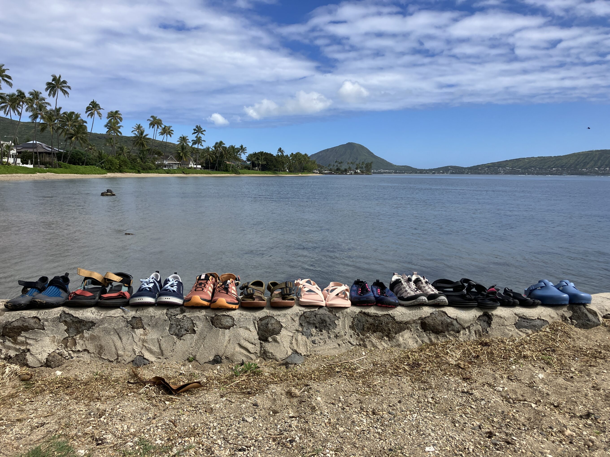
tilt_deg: -5.5
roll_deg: -0.9
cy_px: 228
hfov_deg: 63.4
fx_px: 493
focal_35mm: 28
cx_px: 305
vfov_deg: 49.7
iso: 32
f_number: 1.8
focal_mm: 3.99
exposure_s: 1/2857
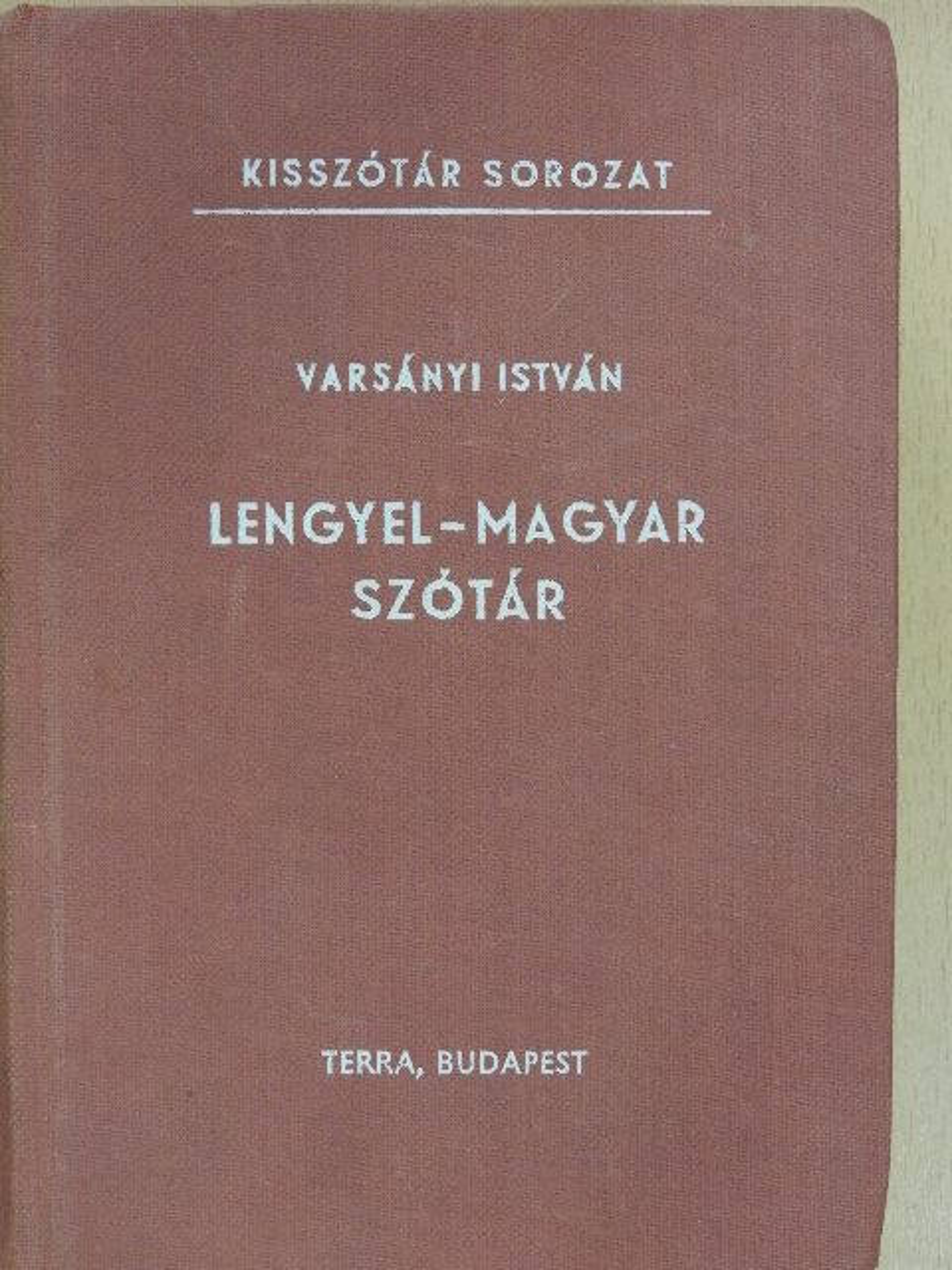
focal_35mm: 65
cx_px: 476
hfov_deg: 22.6
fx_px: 2383
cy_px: 635
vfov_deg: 29.8
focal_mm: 11.6
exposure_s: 1/15
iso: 400
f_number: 4.8
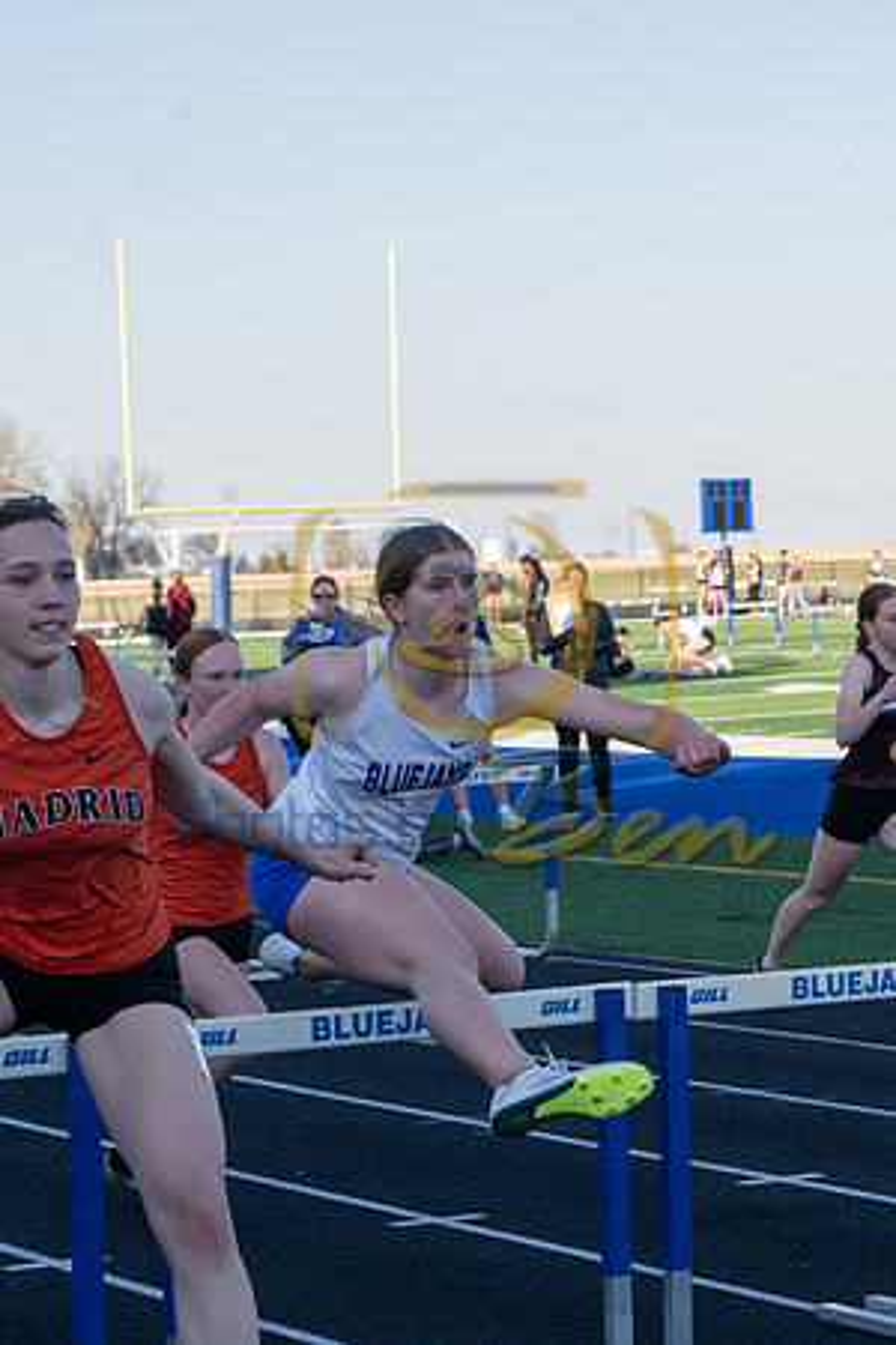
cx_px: 448
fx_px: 3920
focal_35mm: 105
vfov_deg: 19.5
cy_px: 672
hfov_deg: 13.0
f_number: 8
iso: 1000
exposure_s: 1/1000
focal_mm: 70
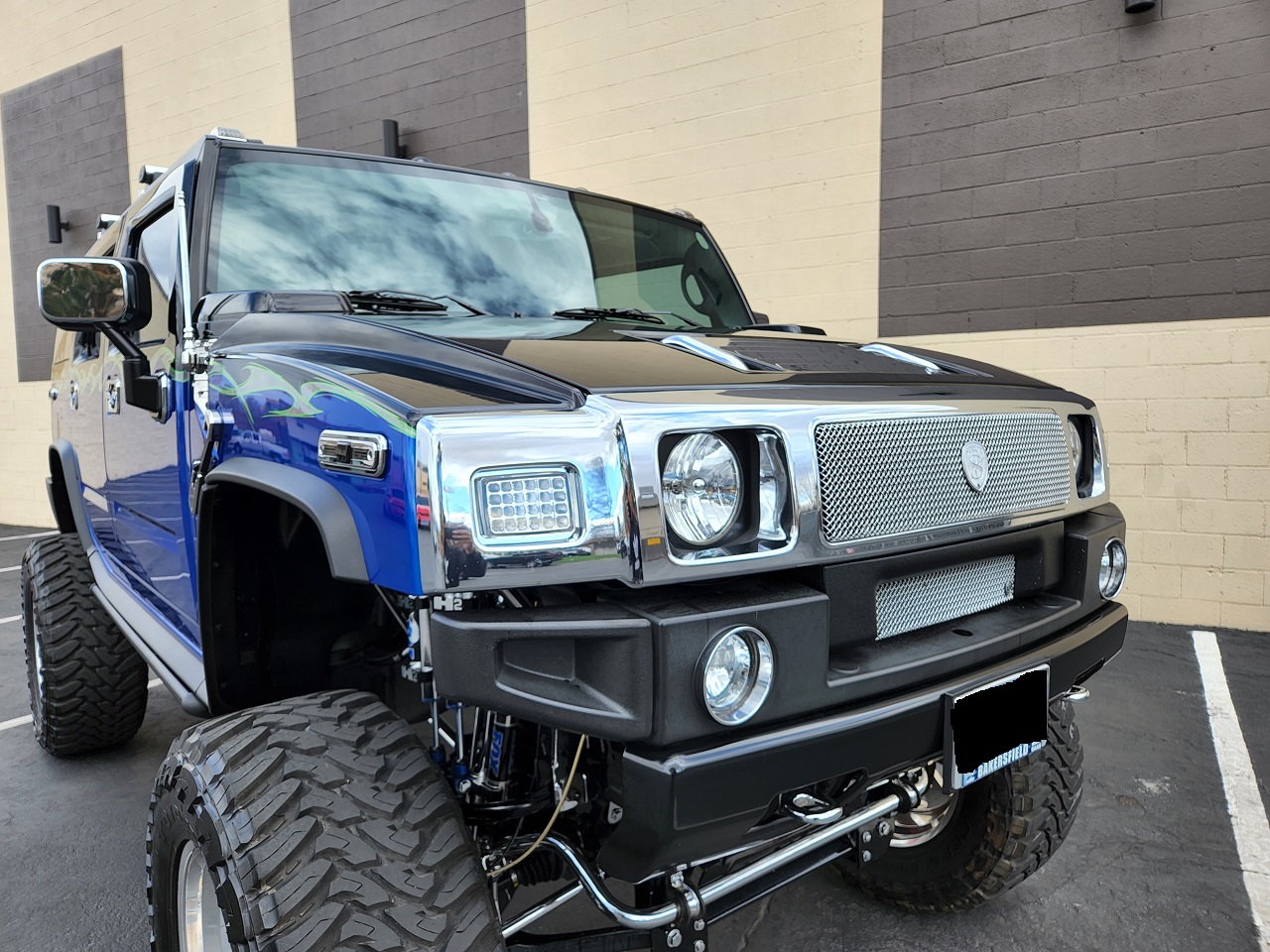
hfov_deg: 73.9
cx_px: 635
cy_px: 476
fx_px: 844
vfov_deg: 58.9
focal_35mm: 23
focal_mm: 5.4
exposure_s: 1/401
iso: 20
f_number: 1.8
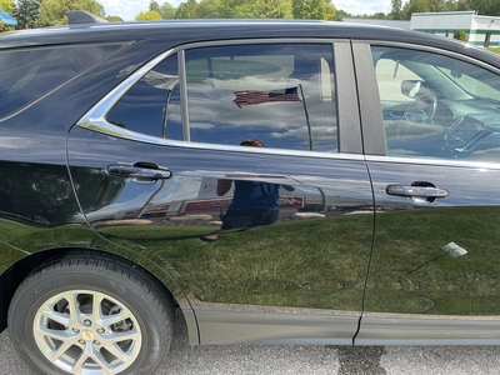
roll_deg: -1.2
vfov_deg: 49.7
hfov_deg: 63.4
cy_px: 188
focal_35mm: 28
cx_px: 250
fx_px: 404
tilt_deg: -16.9
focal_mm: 3
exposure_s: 1/280
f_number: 1.8
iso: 25
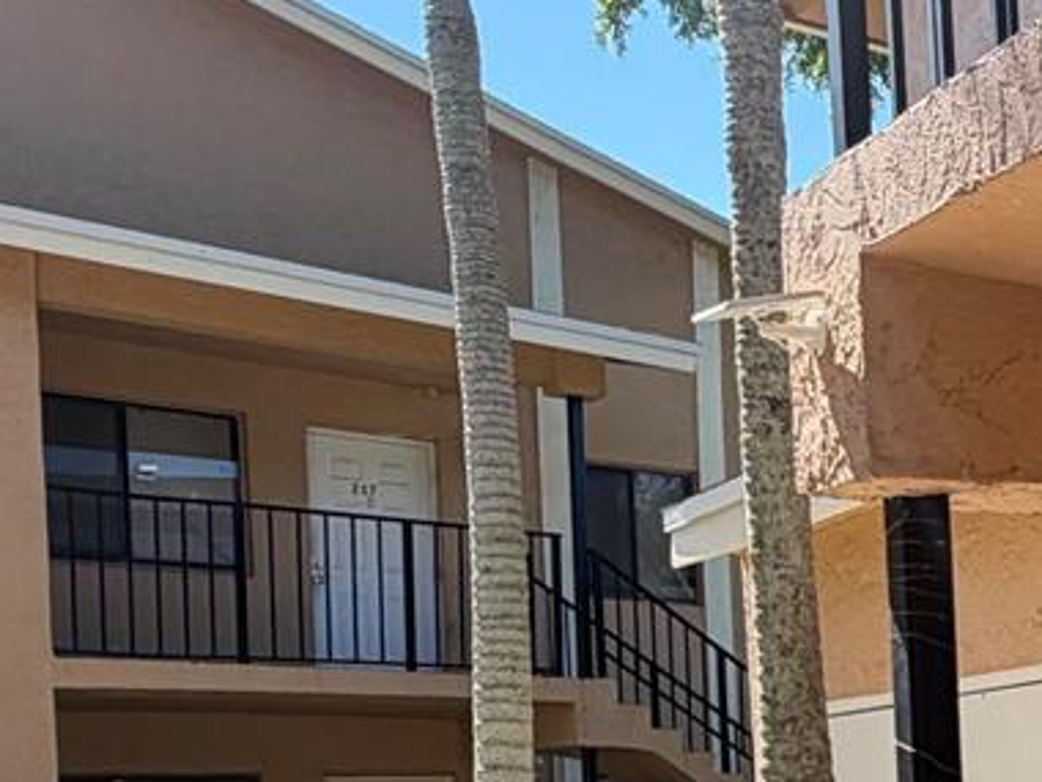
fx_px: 1776
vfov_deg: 23.5
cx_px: 1355
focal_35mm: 59
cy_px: 826
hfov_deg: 27.4
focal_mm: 2.22
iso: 40
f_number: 2.2
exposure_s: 1/502
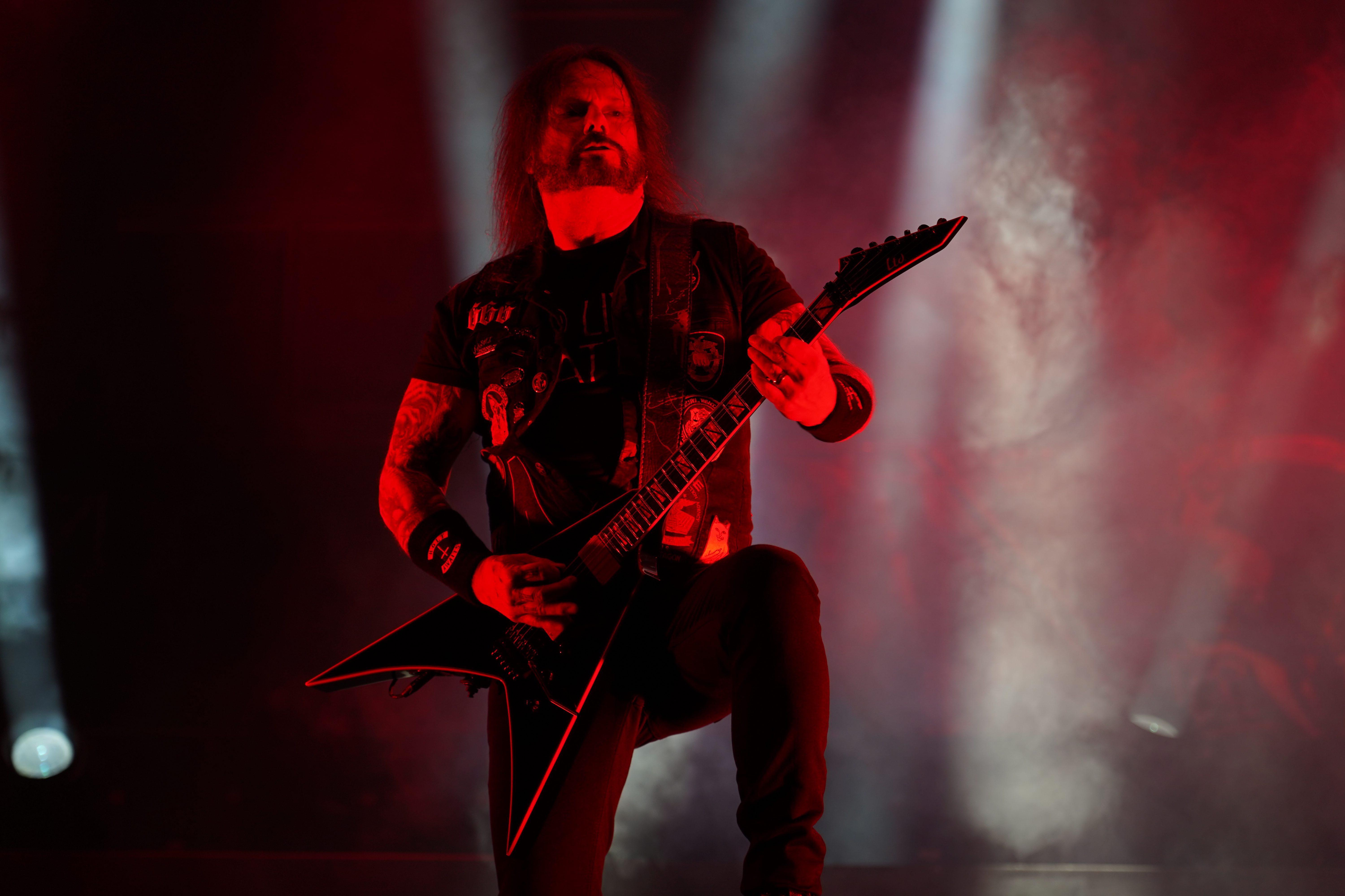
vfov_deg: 13.0
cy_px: 448
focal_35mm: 105
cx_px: 672
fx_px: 3923
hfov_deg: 19.5
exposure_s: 1/125
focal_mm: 105
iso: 320
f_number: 4
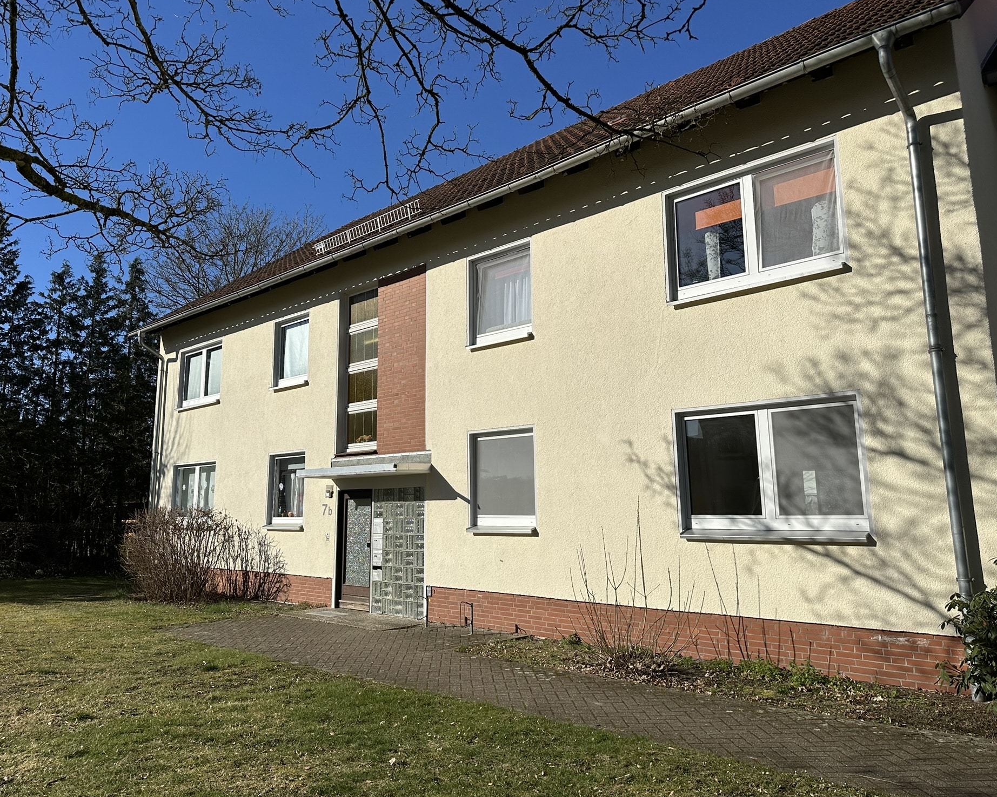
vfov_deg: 54.9
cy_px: 384
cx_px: 450
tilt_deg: +10.3
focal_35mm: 26
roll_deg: +0.9
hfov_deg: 65.9
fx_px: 767
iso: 80
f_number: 1.78
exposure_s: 1/10753
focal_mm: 6.86
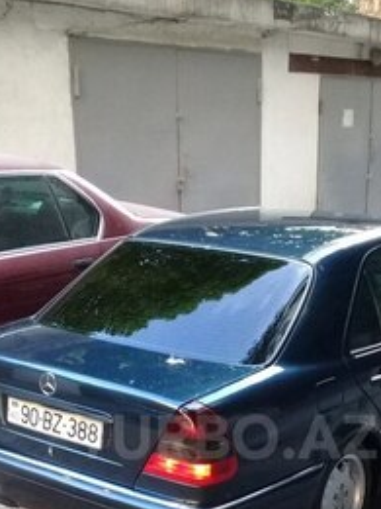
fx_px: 868
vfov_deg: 31.5
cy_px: 437
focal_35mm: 59
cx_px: 227
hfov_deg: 24.7
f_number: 2.2
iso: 250
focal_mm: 3.3
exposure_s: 1/25
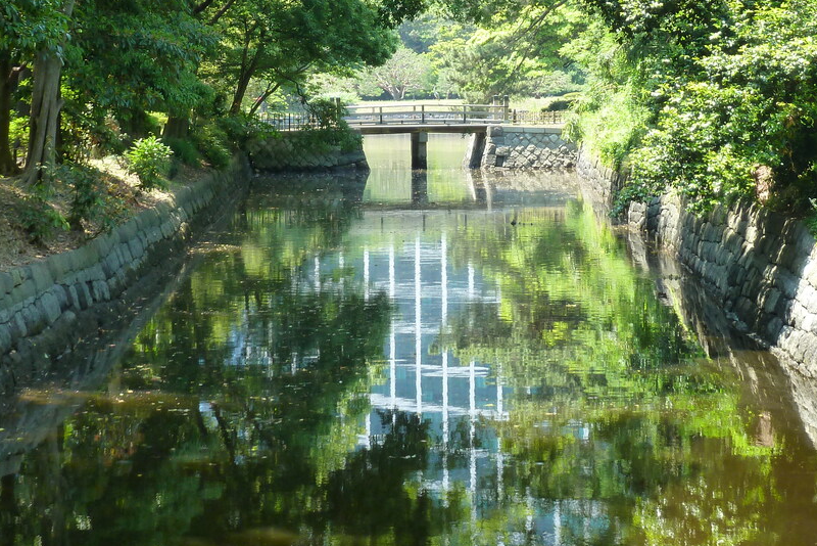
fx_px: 2089
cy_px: 94
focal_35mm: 92
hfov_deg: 22.1
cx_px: 430
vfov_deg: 14.8
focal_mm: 9.7
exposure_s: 1/80
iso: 125
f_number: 3.9
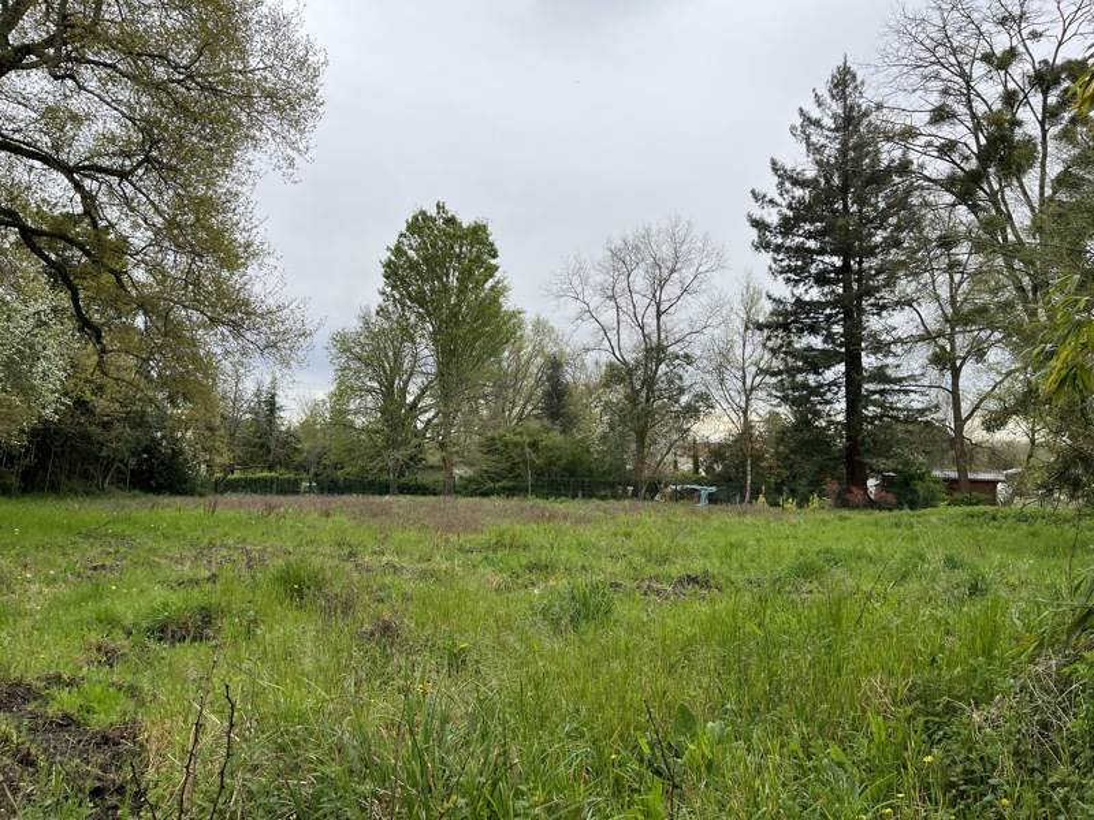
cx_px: 547
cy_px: 410
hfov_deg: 67.3
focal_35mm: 26
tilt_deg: +3.8
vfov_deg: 53.1
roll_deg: -2.6
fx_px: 822
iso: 50
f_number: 1.6
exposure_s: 1/1199
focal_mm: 5.1
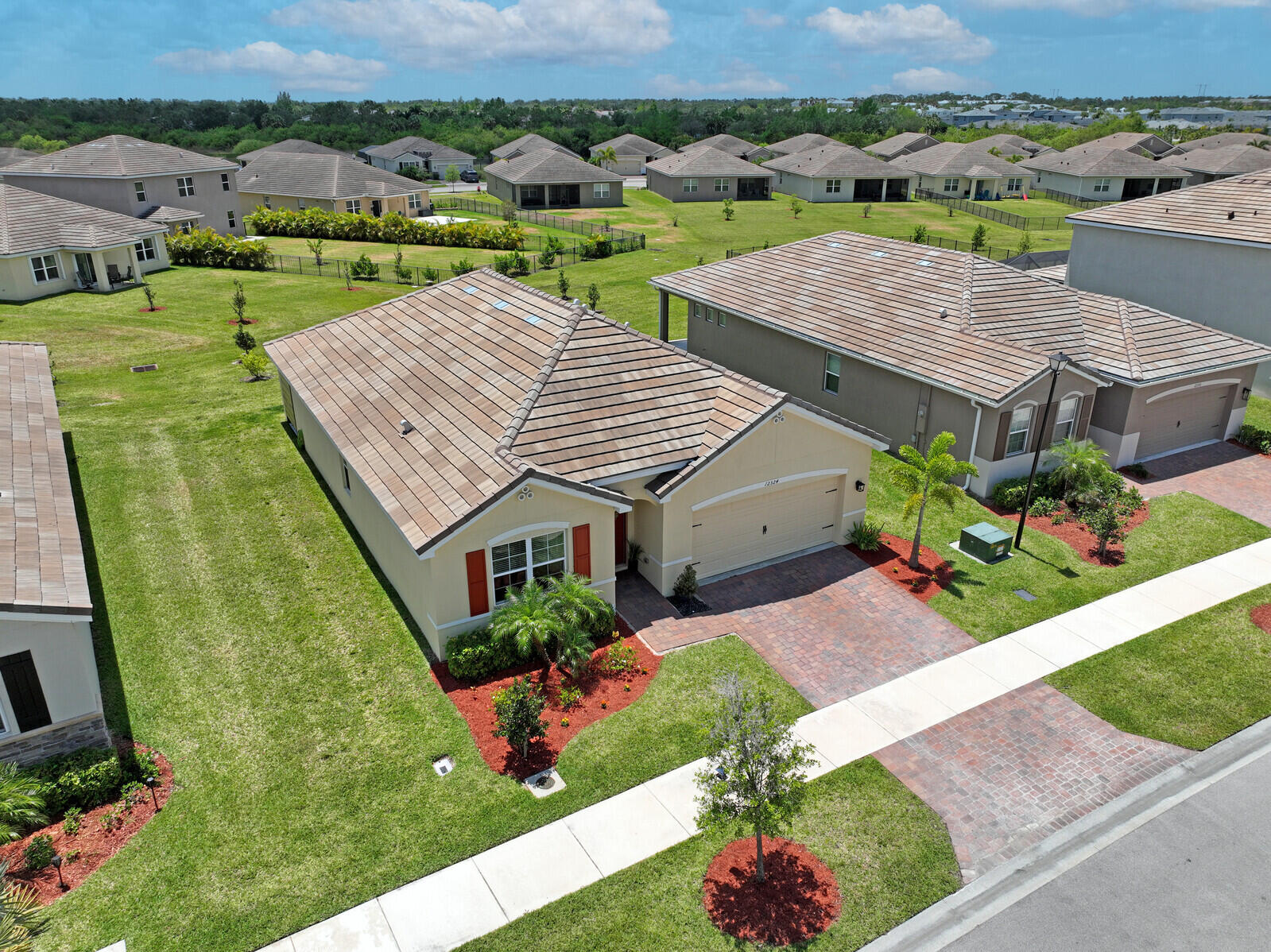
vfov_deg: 56.8
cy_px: 476
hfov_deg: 71.6
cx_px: 636
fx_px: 881
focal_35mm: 24
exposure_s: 1/2500
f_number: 2.8
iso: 100
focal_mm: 12.29
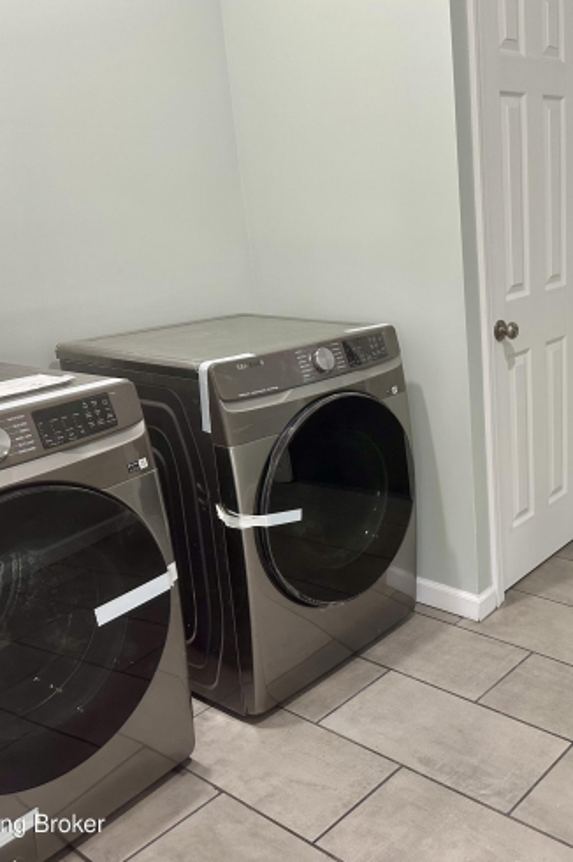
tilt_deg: -17.6
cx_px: 460
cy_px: 424
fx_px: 813
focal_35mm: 34
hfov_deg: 37.4
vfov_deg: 55.8
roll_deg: +2.0
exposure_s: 1/60
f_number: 1.78
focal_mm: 6.86
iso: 200
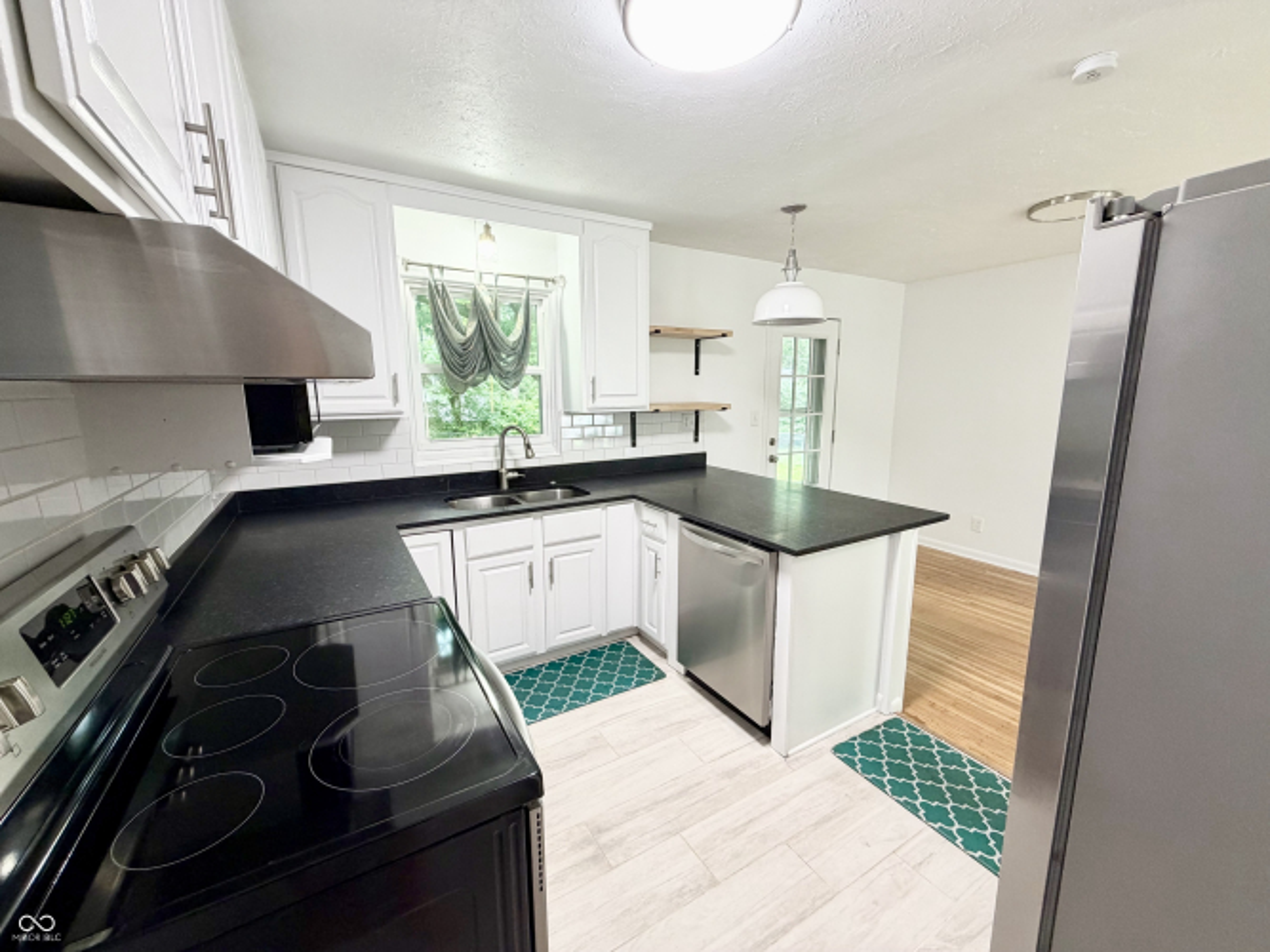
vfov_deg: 85.7
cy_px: 476
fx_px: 514
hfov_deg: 102.1
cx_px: 635
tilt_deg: -9.1
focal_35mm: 14
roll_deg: +1.1
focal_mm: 2.22
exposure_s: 1/60
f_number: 2.2
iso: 200
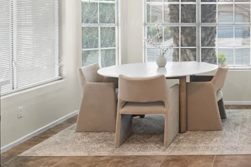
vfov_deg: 27.3
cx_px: 260
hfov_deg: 36.3
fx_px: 335
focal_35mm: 48
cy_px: 25
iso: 400
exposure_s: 1/2.5
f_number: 8
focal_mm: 23
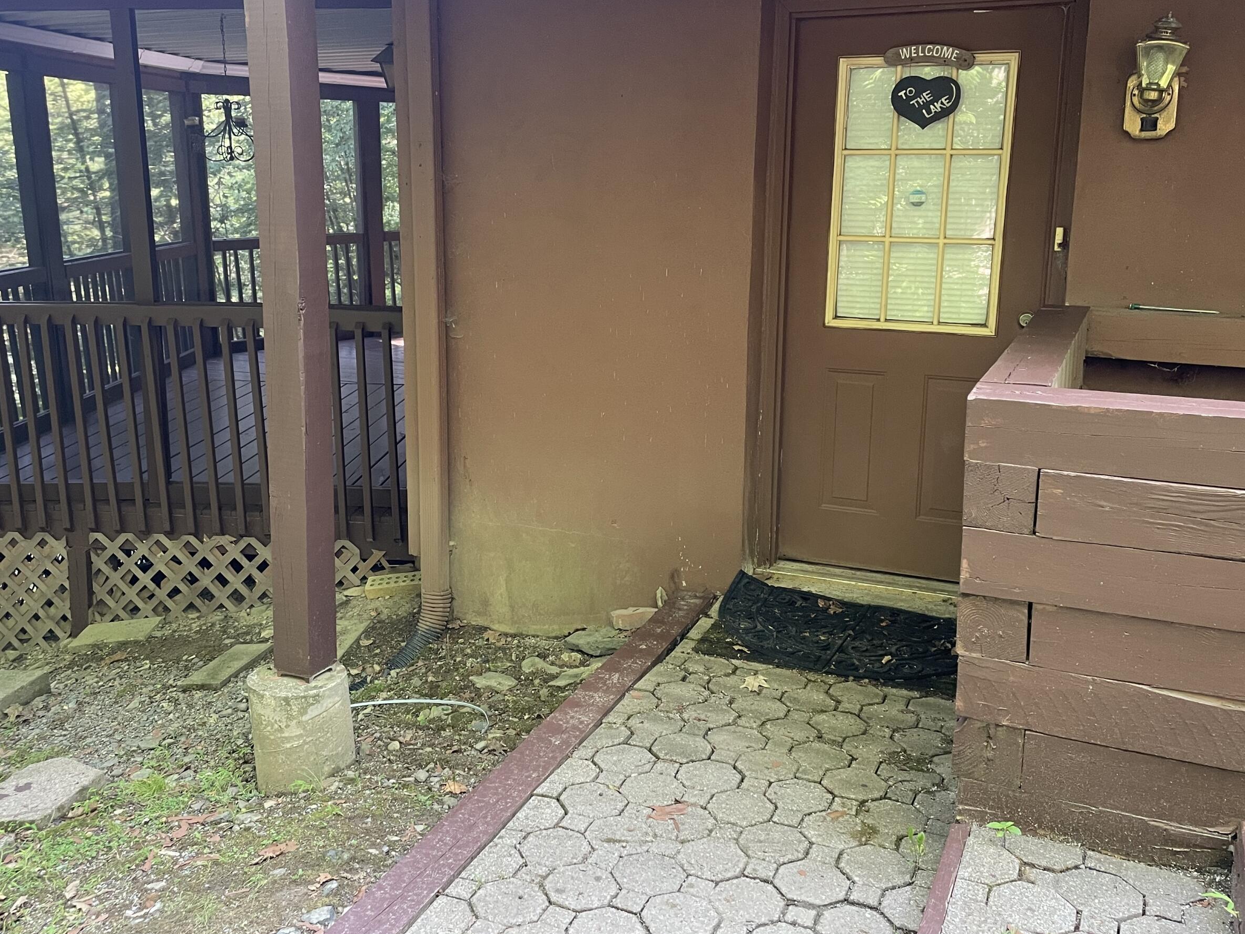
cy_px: 412
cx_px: 570
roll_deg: +0.4
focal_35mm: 33
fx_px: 1187
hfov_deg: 55.3
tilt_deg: -11.8
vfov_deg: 42.9
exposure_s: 1/60
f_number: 1.6
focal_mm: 4.2
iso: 160
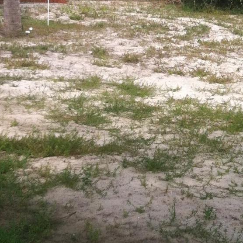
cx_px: 173
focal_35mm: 111
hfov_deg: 15.6
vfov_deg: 15.6
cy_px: 61
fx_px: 882
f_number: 2.8
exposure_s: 1/600
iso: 80
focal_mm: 3.85
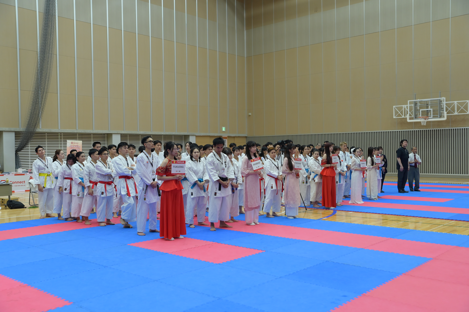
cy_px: 156
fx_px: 469
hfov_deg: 53.2
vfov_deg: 36.8
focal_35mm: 36
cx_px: 234
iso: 1000
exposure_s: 1/200
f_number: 4
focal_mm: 36
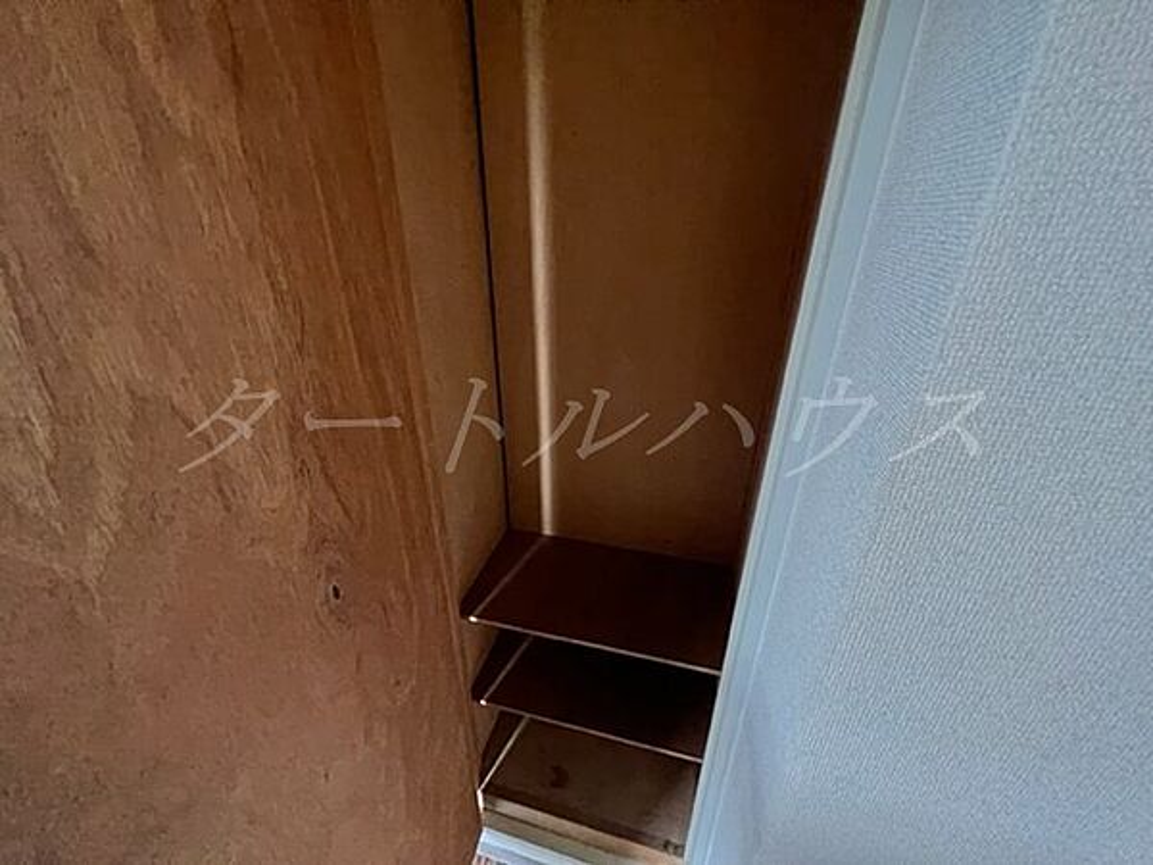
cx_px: 576
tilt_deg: -27.4
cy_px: 432
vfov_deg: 89.9
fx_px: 433
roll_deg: -1.3
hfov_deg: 106.2
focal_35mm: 13
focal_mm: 1.57
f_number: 1.8
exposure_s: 1/59
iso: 1000
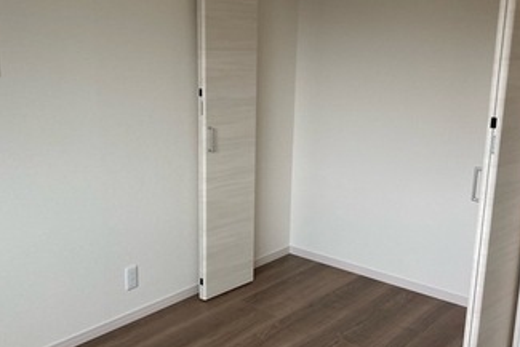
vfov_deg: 31.2
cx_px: 230
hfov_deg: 45.3
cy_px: 185
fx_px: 621
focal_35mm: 43
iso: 80
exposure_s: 1/121
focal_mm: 3.99
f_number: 1.8
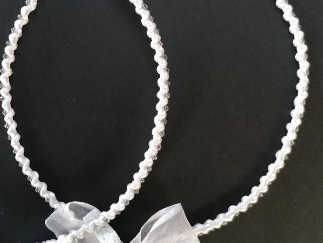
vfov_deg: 30.9
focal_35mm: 47
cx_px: 86
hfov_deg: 39.5
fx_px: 439
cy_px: 108
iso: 200
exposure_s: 1/33.3
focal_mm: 4.75
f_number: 1.8
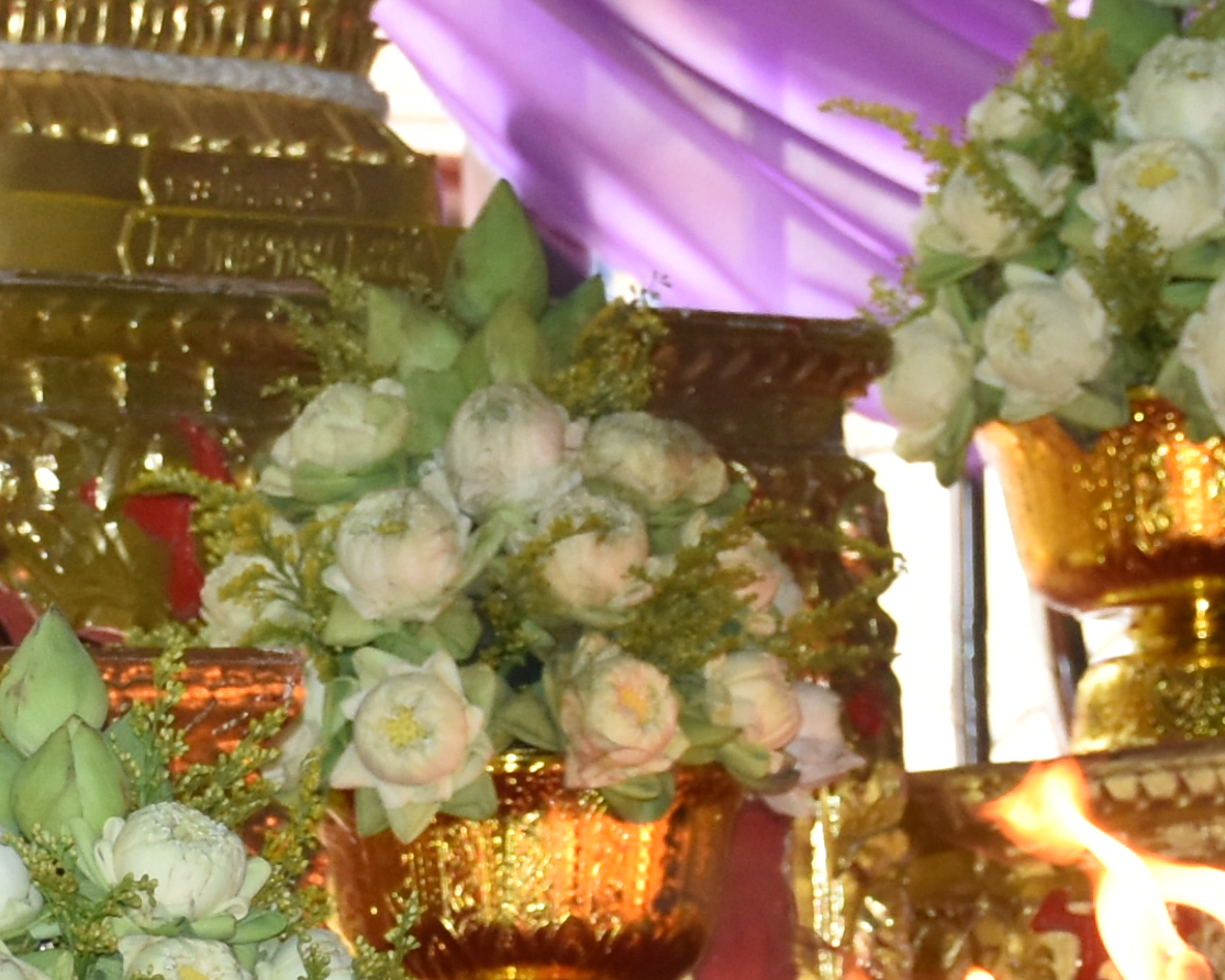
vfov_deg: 5.1
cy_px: 1066
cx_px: 316
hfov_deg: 6.4
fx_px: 10985
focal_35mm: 303
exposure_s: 1/125
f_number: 5.6
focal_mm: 40
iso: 720
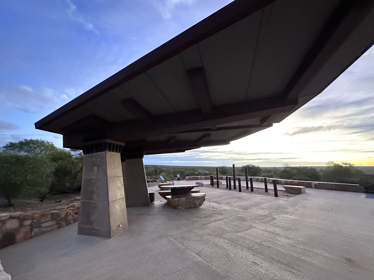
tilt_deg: +14.3
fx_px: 151
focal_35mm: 14
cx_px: 187
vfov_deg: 85.7
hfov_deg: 102.1
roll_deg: -1.2
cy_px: 140
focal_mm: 2.22
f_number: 2.2
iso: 1250
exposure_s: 1/53
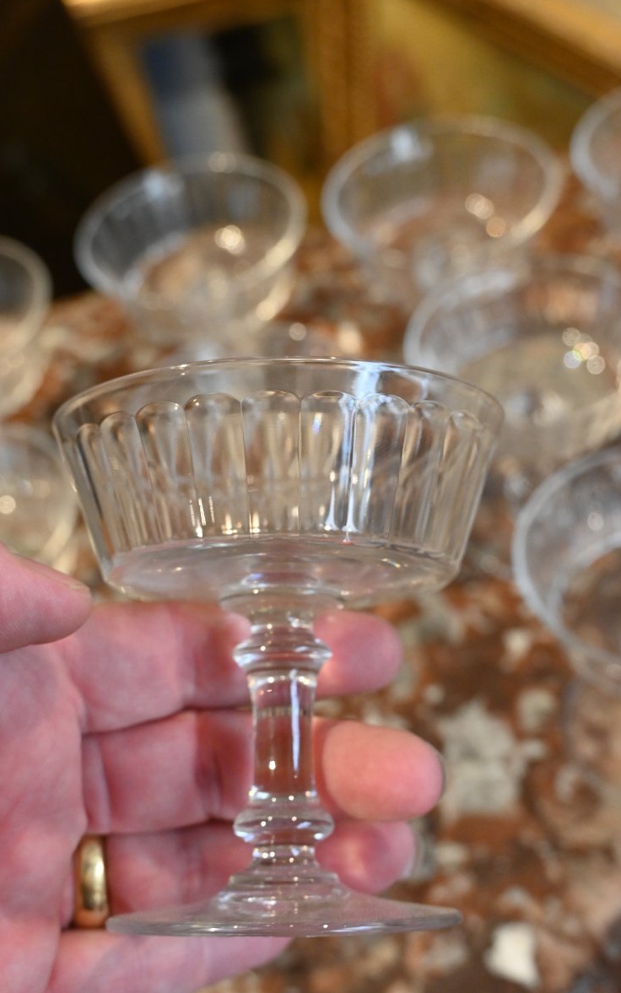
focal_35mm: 53
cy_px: 501
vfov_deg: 38.2
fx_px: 1435
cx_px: 305
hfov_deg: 24.4
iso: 2500
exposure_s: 1/50
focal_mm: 34
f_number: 6.3
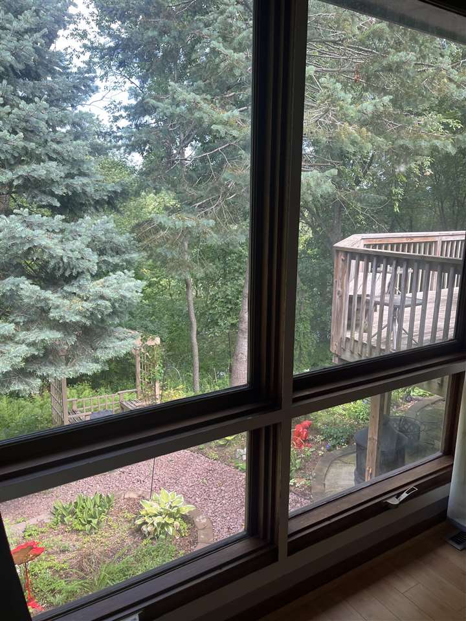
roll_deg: +0.2
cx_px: 233
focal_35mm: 26
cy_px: 310
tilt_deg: -10.1
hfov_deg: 53.1
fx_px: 467
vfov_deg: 67.3
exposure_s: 1/125
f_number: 1.6
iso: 32
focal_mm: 5.1
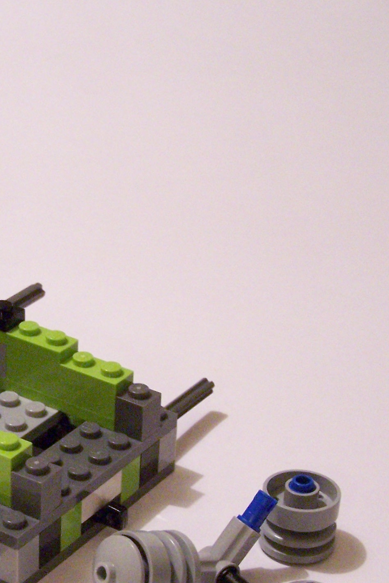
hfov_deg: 14.1
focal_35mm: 96
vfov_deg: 21.2
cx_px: 10
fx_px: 1555
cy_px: 382
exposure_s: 1/20
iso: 400
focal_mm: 8.5
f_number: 3
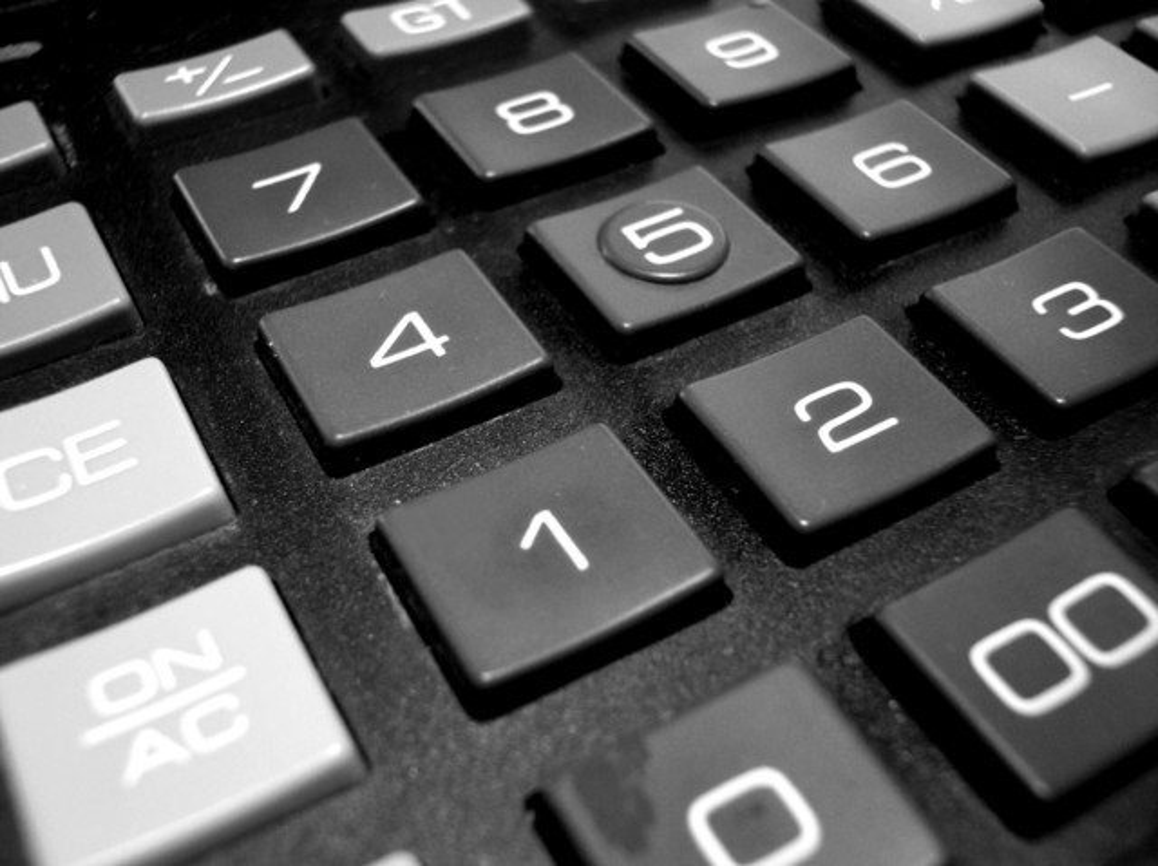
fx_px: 1270
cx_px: 579
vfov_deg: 37.7
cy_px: 433
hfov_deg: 49.0
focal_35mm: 38
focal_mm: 8
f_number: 2.8
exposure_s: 1/30
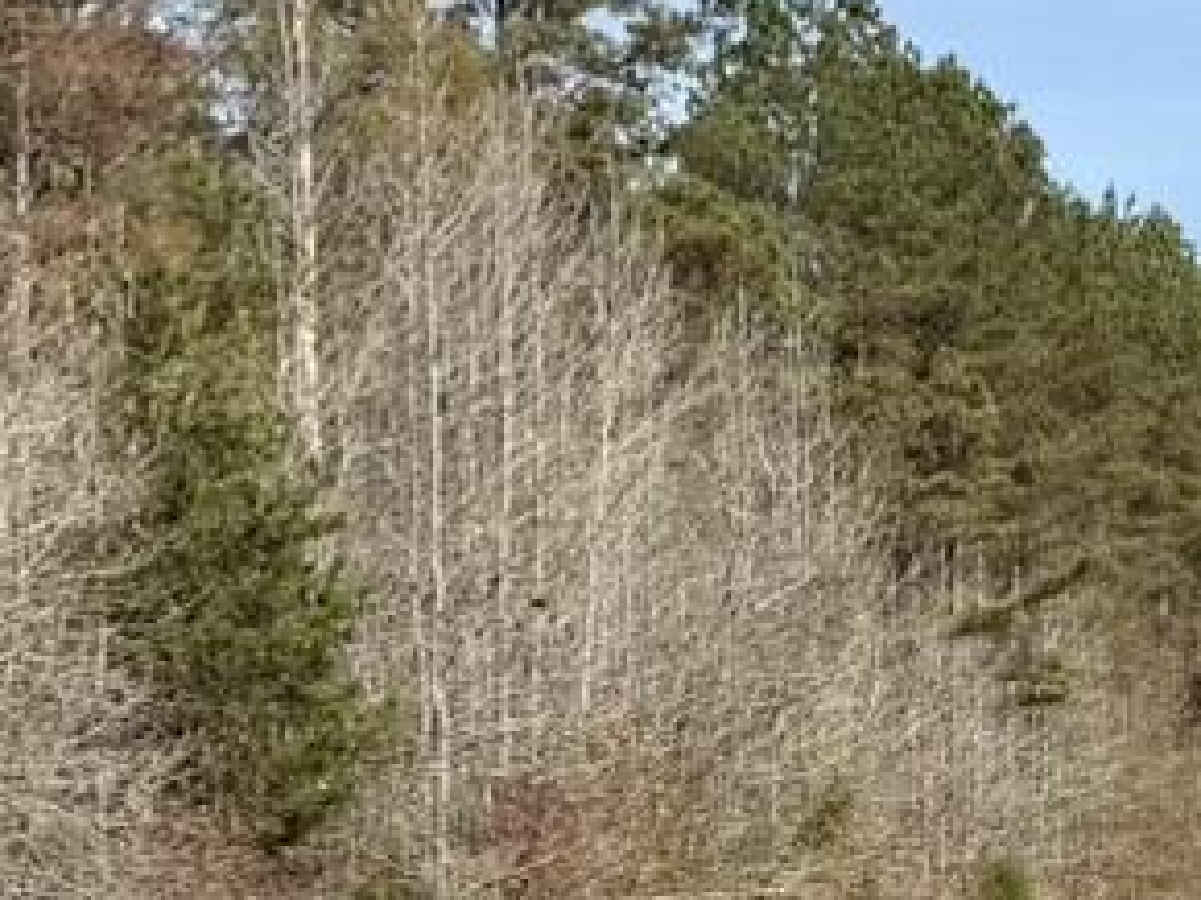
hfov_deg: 11.6
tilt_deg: +0.5
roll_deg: +1.2
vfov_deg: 8.7
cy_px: 945
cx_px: 1246
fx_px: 5861
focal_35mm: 169
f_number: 1.78
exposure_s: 1/4167
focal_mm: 6.76
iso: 80
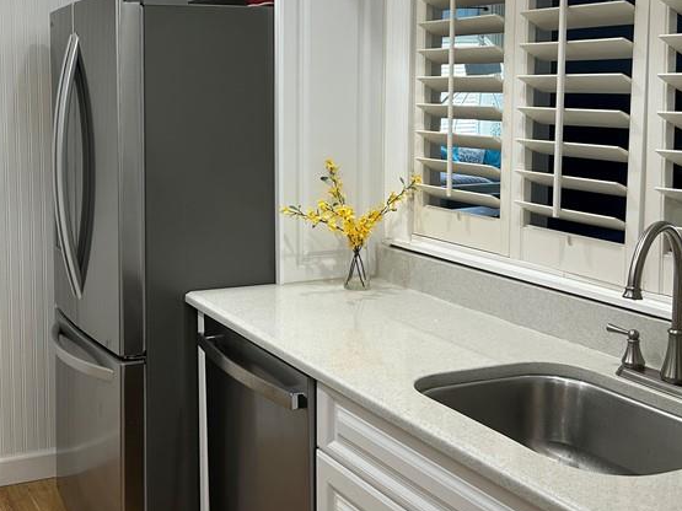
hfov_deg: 38.8
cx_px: 186
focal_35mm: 48
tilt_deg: -5.1
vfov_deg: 30.0
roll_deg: +0.6
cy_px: 172
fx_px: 945
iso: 50
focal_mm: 5.7
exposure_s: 1/120
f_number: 1.5
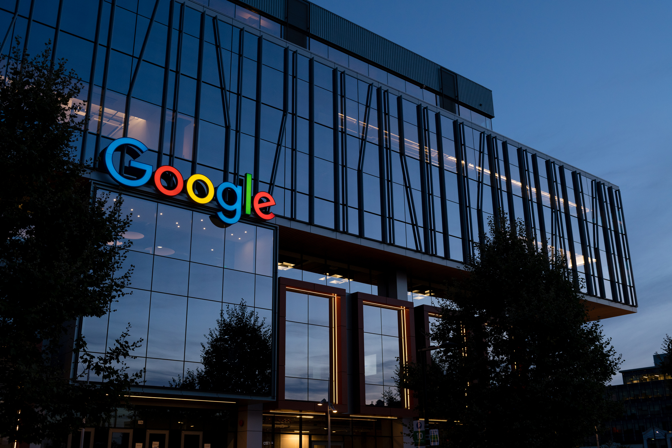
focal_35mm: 38
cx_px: 336
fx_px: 709
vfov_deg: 35.1
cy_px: 224
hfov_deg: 50.7
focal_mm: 38
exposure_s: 1/160
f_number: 4
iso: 640
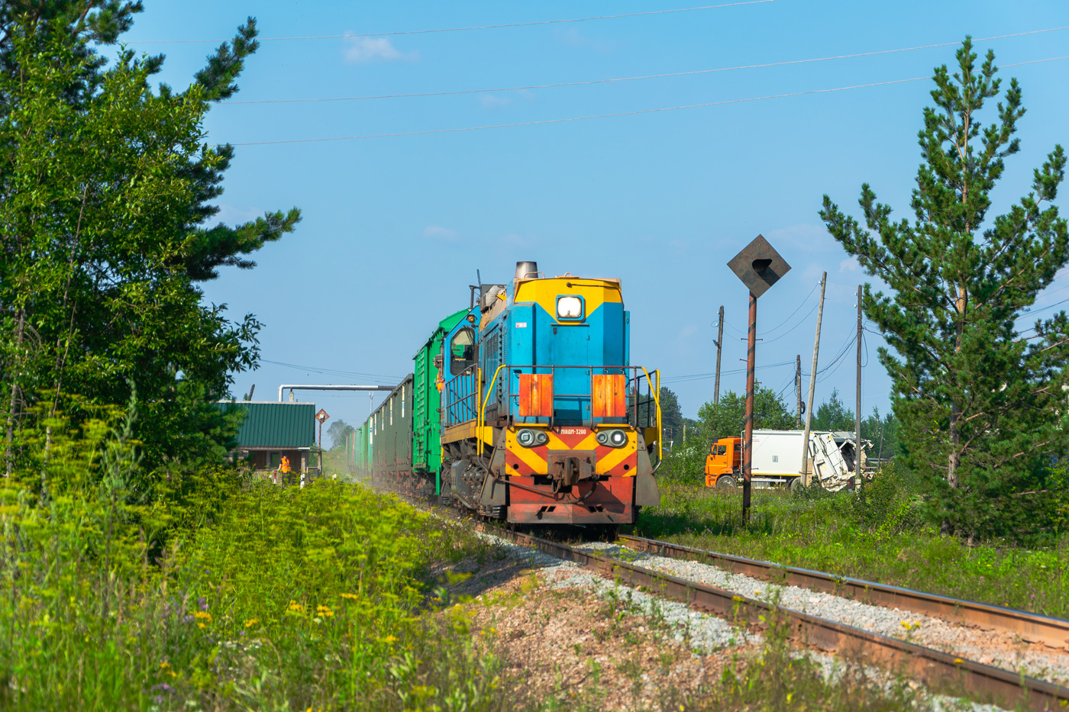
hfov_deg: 21.9
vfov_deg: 14.7
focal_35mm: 93
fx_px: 2761
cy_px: 356
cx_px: 534
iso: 125
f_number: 5.6
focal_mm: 62
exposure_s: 1/320
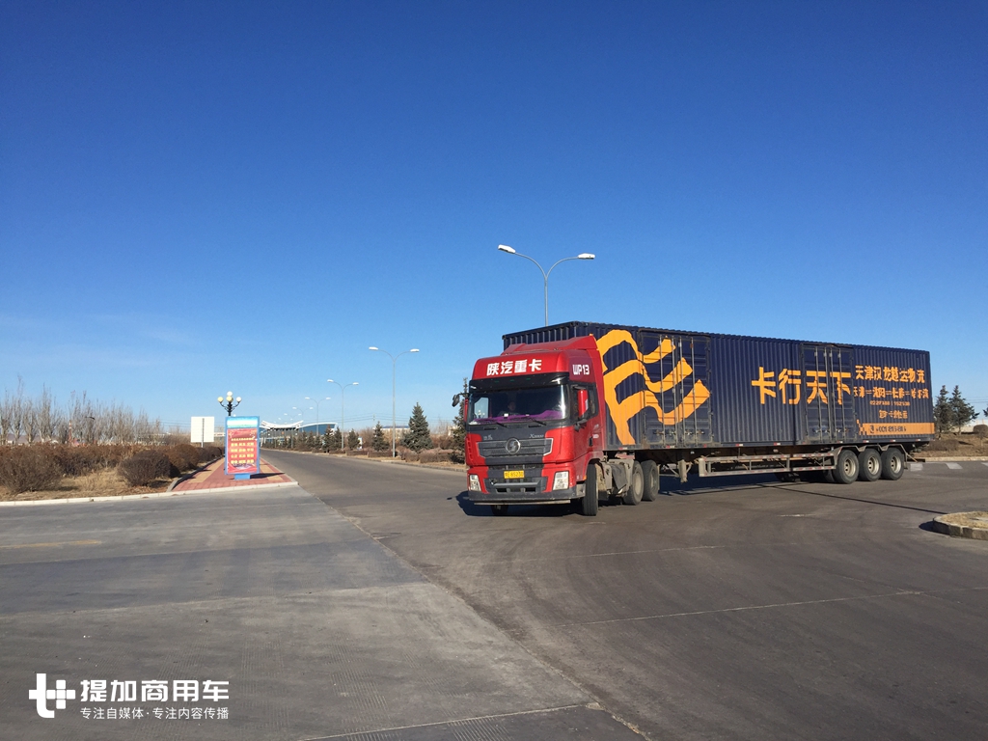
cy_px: 370
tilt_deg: +5.7
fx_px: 828
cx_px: 494
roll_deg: +2.7
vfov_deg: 48.2
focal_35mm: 29
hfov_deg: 61.7
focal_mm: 4.15
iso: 32
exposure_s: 1/2639
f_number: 2.2
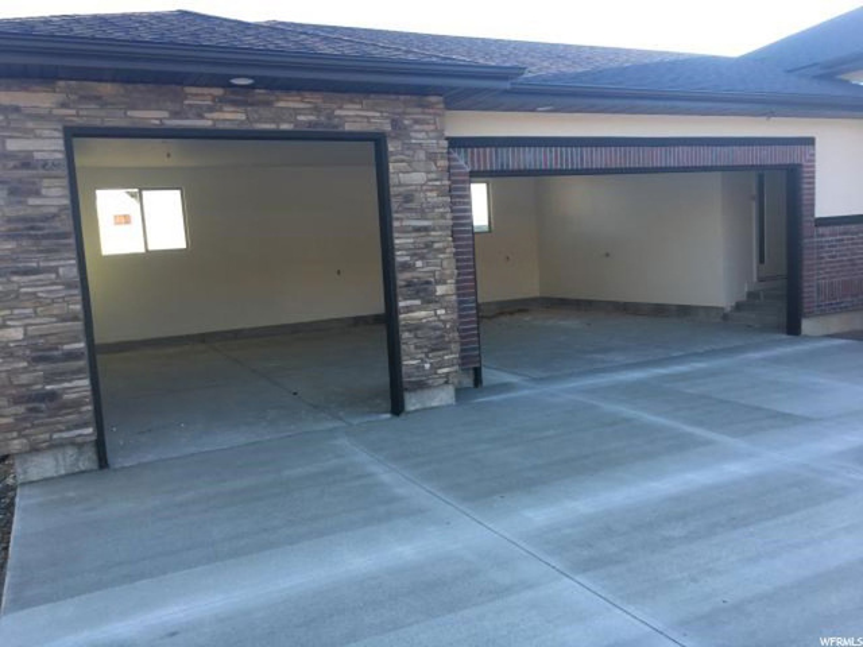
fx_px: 723
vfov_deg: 48.2
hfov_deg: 61.7
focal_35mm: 29
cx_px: 432
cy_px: 324
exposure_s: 1/120
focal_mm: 4.15
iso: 25
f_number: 2.2
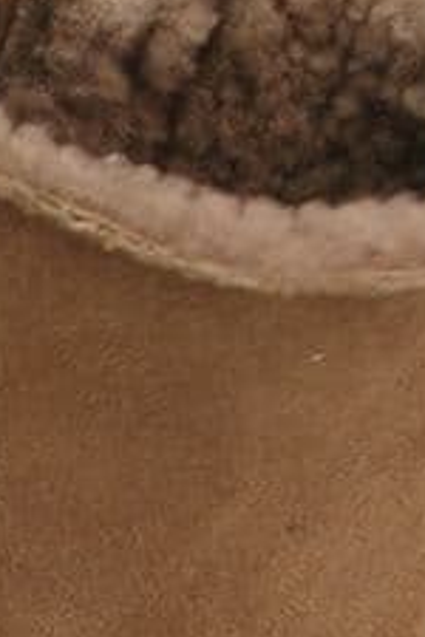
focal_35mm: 192
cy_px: 844
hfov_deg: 6.9
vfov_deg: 10.5
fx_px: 3400
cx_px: -468
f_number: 4.2
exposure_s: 1/60
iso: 200
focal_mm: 24
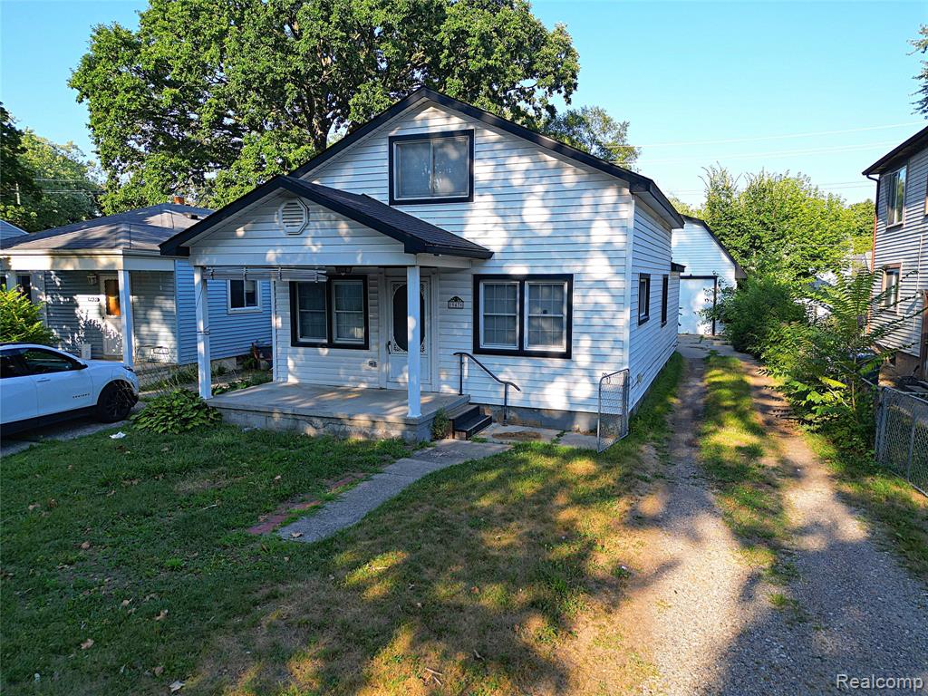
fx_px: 643
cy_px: 348
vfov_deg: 56.8
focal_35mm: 24
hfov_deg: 71.6
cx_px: 464
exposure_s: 1/800
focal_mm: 6.7
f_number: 1.7
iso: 100
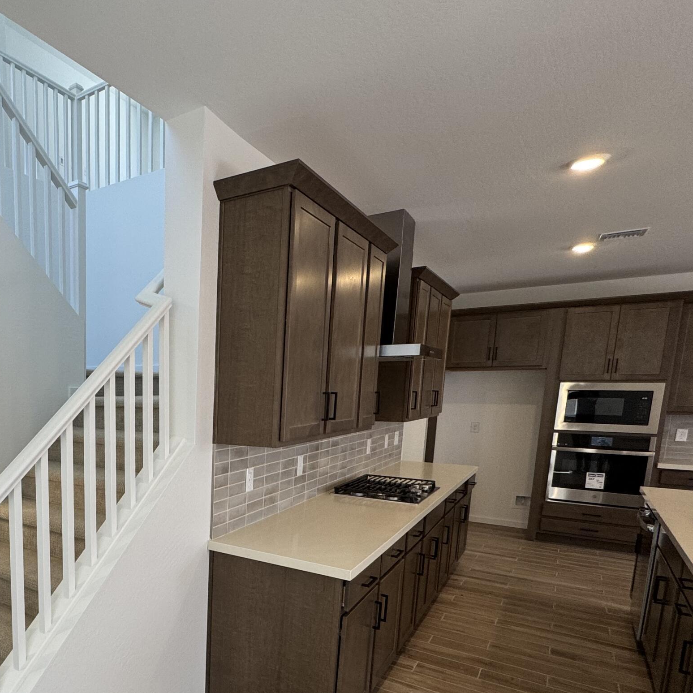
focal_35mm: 24
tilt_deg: -9.3
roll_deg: -0.3
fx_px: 544
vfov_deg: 63.1
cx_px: 107
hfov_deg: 58.3
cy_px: 472
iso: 100
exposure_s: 1/120
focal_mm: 2.22
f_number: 2.2
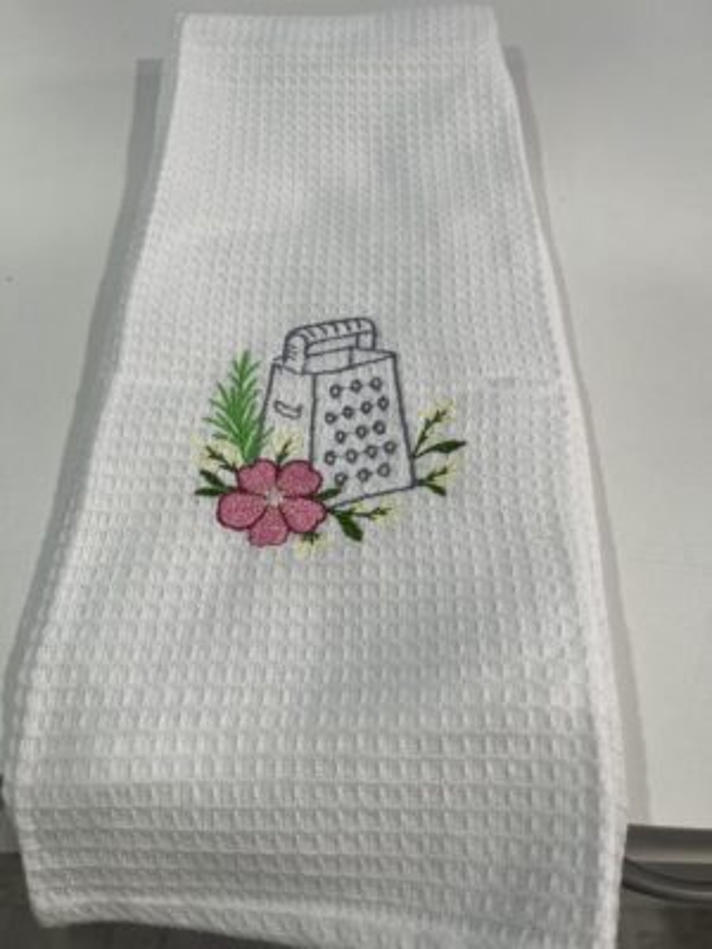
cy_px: 474
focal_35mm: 26
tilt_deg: -58.5
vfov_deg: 67.3
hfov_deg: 53.1
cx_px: 356
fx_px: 713
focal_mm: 5.1
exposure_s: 1/120
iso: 125
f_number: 1.6
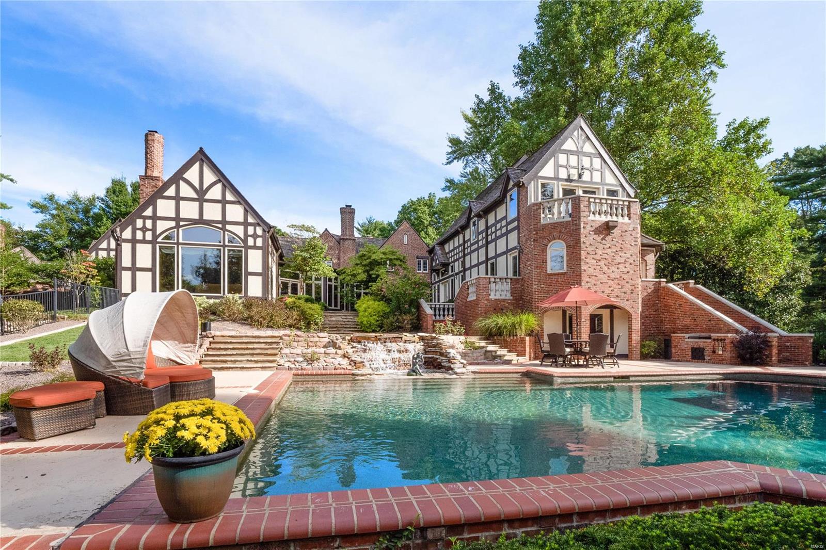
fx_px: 367
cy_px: 275
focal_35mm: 16
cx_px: 413
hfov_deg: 96.7
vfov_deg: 73.7
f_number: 10
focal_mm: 8
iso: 400
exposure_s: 1/320
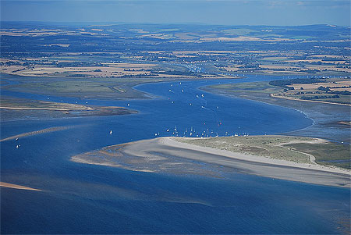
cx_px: 176
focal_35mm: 105
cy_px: 118
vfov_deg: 13.1
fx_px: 1025
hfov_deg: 19.4
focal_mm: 70
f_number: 5.6
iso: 100
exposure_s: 1/500
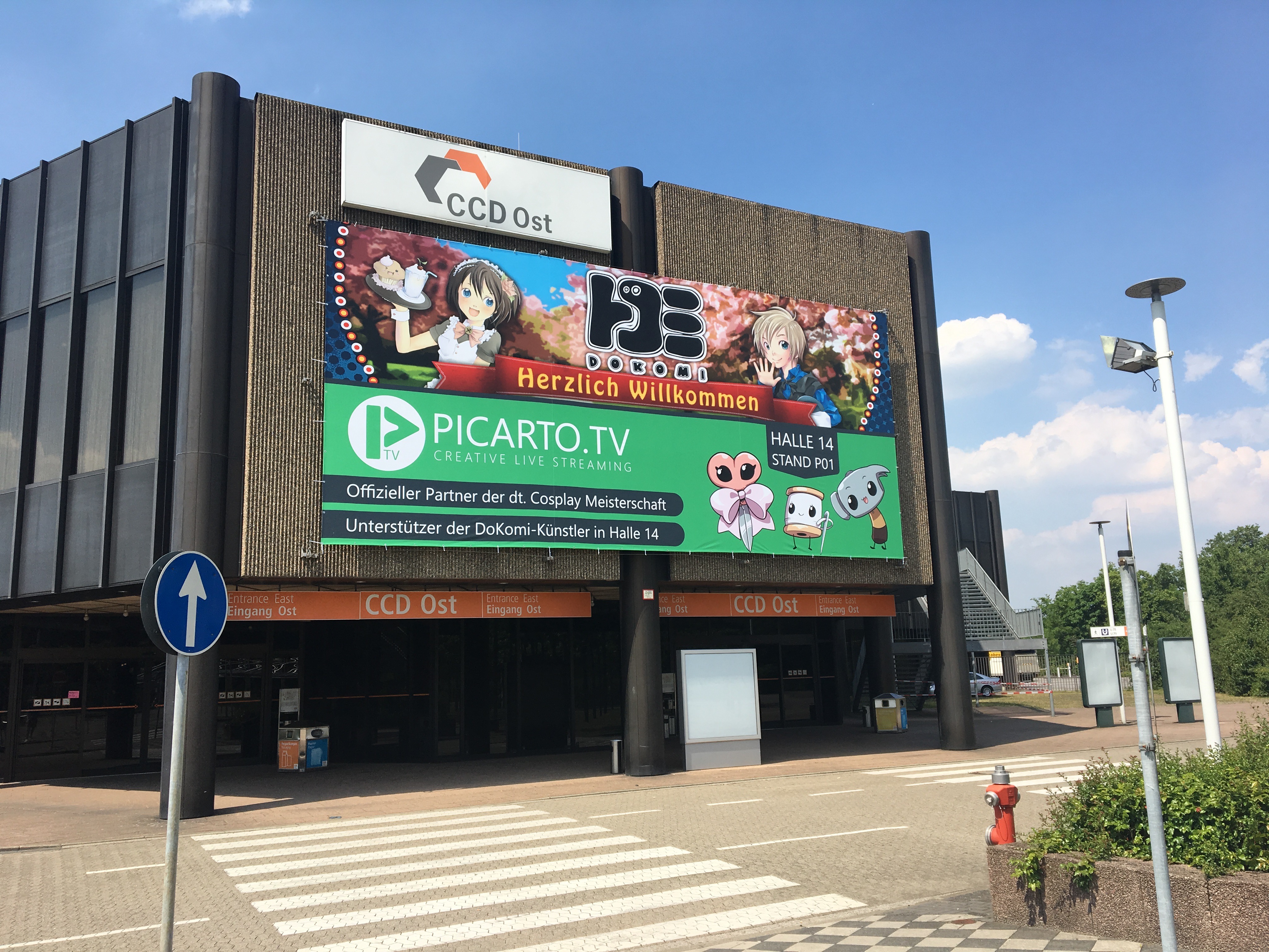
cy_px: 476
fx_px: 1063
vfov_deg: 48.2
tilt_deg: +12.5
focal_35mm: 29
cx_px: 634
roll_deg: +2.5
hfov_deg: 61.7
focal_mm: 4.15
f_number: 2.2
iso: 25
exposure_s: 1/1603
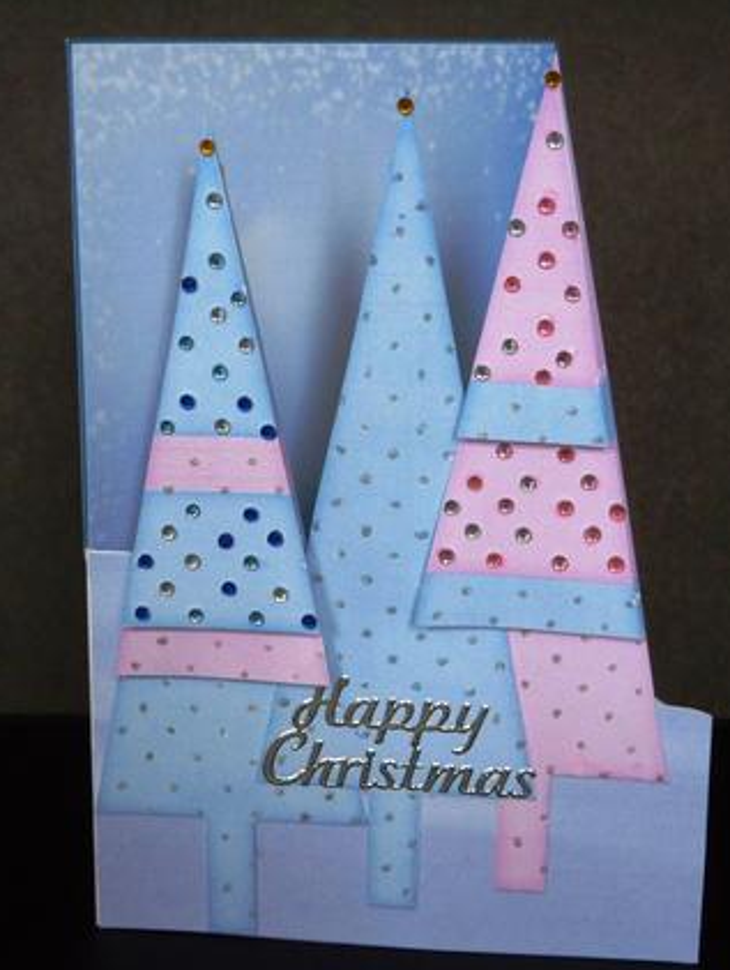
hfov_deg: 23.3
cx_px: 380
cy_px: 500
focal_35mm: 63
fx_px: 1767
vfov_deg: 30.7
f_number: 3.9
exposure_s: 1/40
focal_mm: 9.7
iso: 400
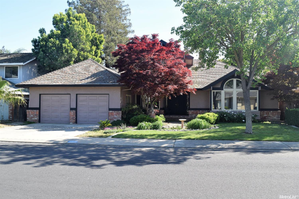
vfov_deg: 38.4
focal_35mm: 34
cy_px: 100
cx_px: 150
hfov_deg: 55.1
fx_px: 287
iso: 280
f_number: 8
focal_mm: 23
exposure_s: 1/250
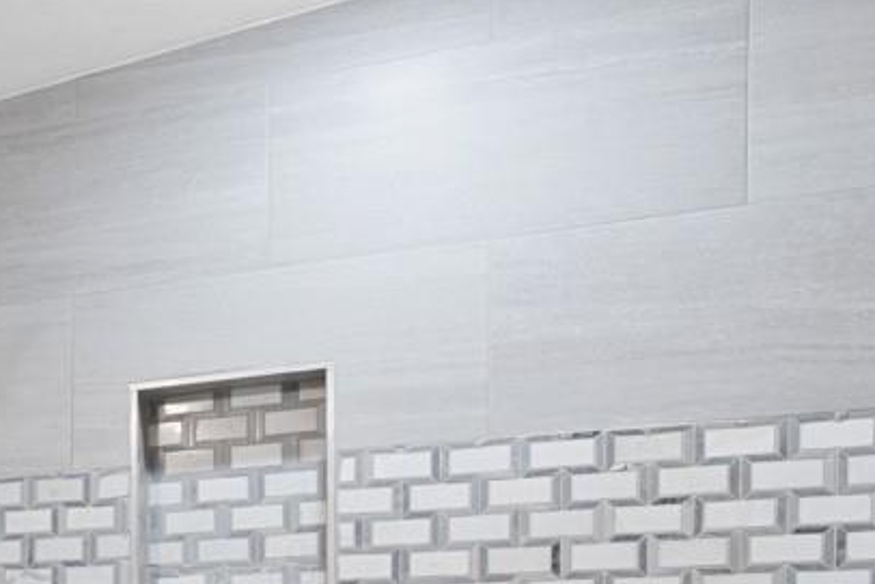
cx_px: -494
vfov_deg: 20.0
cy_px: 734
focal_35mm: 63
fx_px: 1532
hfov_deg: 23.9
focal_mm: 16
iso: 200
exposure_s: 1.3
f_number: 8
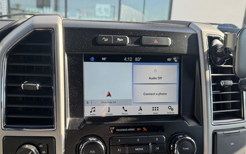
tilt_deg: -17.2
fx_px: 235
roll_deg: -1.8
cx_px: 104
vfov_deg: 35.8
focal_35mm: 35
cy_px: 106
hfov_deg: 55.1
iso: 100
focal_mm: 6.76
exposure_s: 1/377
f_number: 1.78
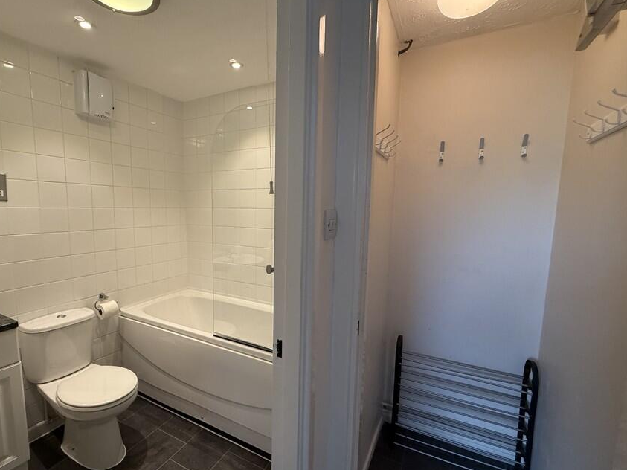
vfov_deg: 74.7
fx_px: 308
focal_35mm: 17
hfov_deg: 90.6
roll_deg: -0.7
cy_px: 241
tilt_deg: -6.0
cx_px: 276
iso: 250
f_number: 2.2
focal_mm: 2.22
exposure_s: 1/100
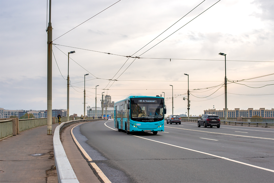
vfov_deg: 27.0
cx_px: 137
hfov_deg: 39.6
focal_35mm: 50
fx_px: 381
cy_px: 92
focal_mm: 50
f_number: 5
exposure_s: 1/500
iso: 250
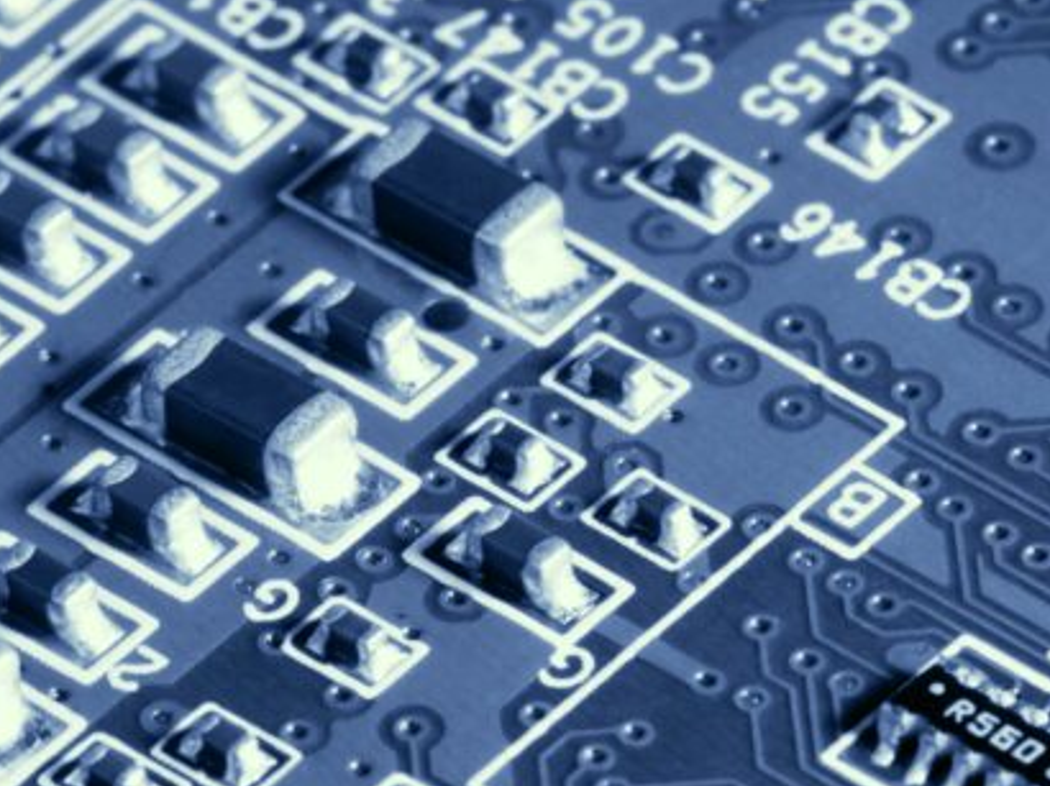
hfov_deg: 5.2
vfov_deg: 3.9
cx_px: 277
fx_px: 11465
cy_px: 330
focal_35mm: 378
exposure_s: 1/250
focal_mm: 105
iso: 200
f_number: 25
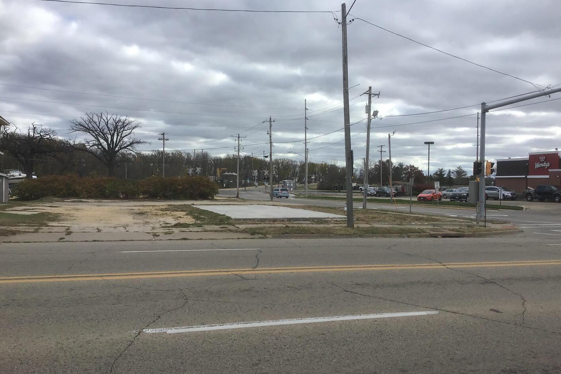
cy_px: 179
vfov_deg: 40.0
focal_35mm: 33
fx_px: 514
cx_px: 280
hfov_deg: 57.2
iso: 25
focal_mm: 3.3
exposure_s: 1/1072
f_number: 2.4
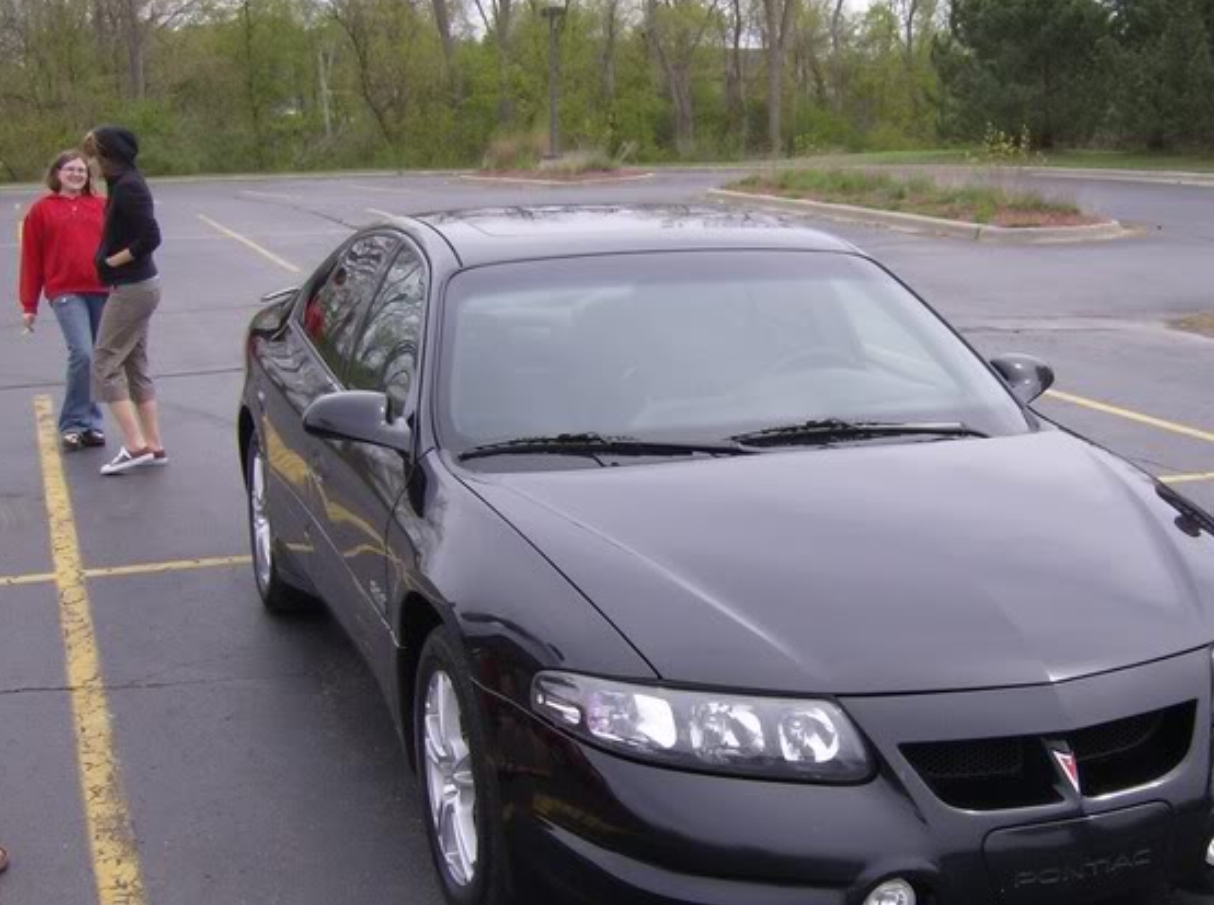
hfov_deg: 36.6
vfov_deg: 27.9
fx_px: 1820
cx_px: 795
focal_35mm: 52
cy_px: 506
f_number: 4.7
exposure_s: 1/484
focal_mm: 6
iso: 100
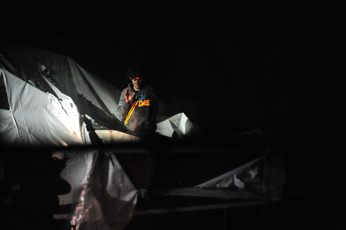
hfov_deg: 10.3
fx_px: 1921
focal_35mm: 200
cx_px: 173
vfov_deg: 6.9
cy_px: 115
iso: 6400
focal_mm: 200
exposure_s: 1/250
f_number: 4
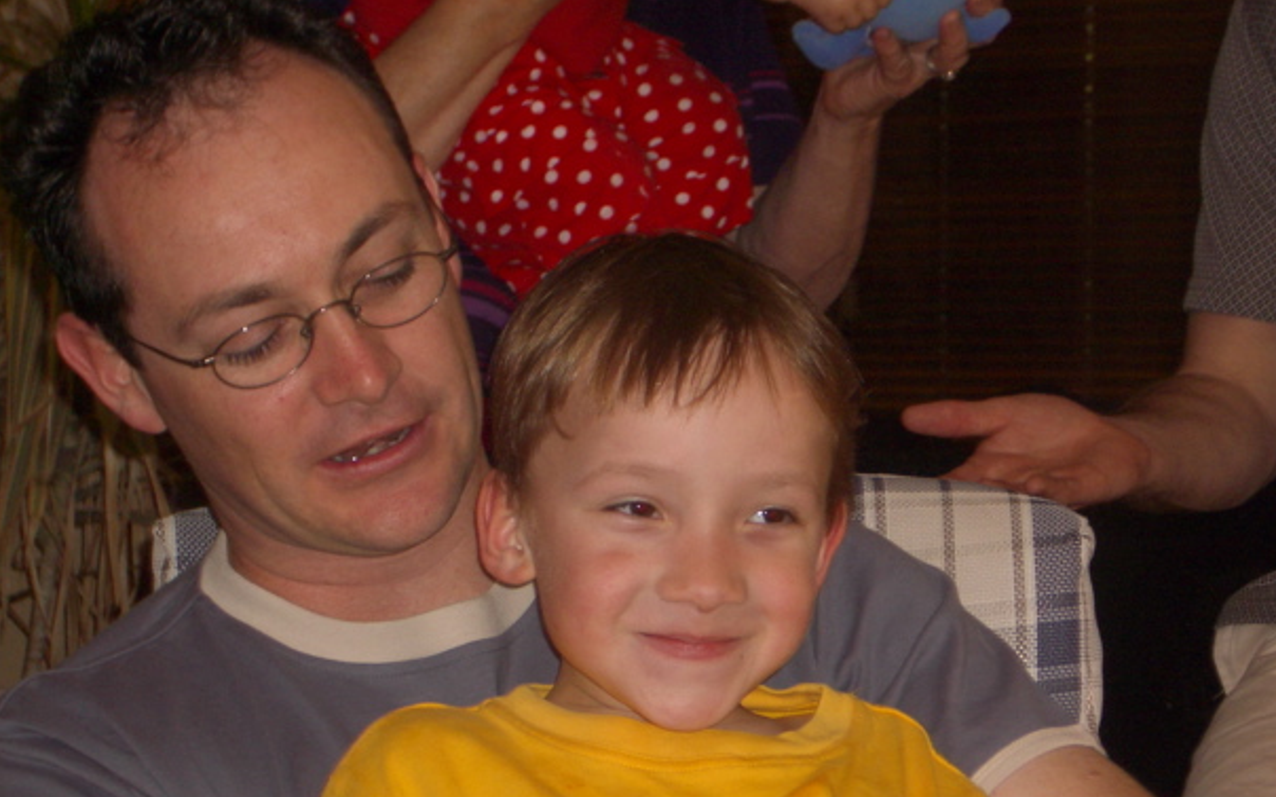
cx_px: 640
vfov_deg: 11.1
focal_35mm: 118
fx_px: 4102
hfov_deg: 17.7
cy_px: 465
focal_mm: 17.4
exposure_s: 1/60
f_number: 4.8
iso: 100
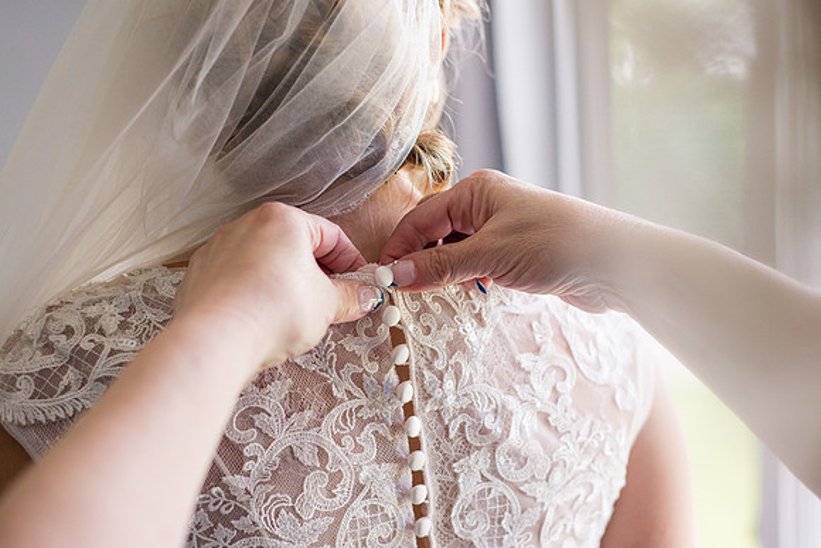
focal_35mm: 50
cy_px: 274
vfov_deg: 27.0
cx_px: 410
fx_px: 1140
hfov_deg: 39.6
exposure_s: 1/500
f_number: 2.8
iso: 640
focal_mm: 50
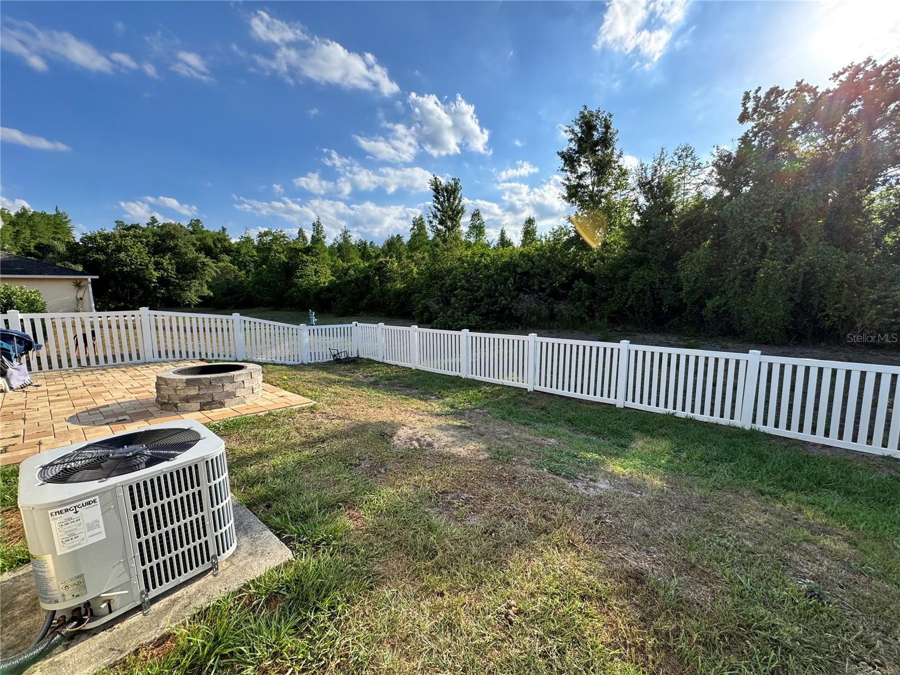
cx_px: 450
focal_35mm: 14
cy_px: 338
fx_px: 364
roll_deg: +1.3
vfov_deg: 85.7
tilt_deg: -7.9
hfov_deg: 102.1
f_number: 2.2
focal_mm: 2.22
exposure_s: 1/858
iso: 40
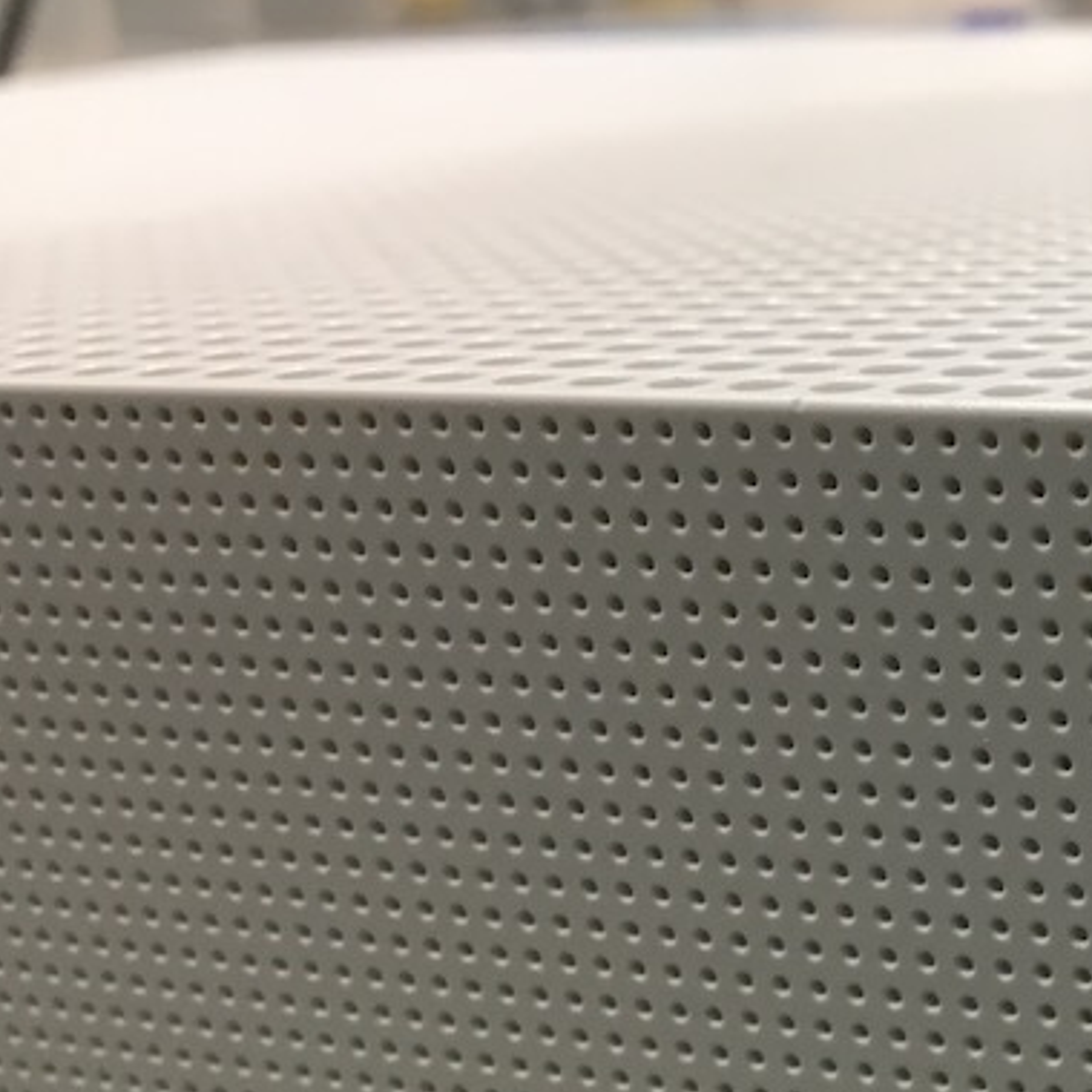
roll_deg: +2.8
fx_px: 2463
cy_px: 836
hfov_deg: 22.9
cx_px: 1319
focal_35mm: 69
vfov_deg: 24.7
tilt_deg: -21.2
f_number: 2.2
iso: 50
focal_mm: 4.15
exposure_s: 1/30
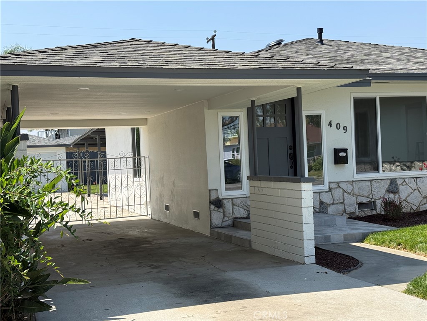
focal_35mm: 48
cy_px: 160
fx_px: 592
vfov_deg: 30.3
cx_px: 214
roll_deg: +2.2
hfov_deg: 39.7
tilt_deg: +1.5
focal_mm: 6.76
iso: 80
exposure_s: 1/3096
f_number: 1.78
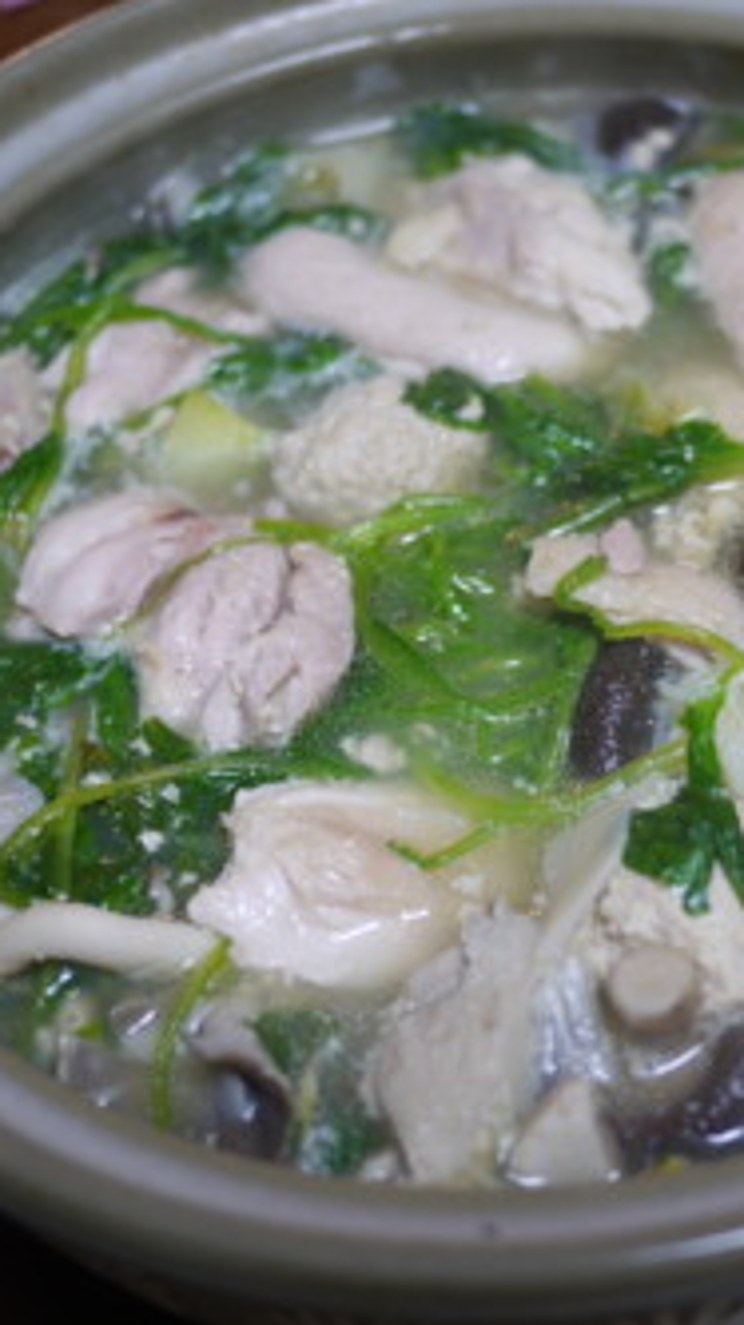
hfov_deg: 20.2
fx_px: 2072
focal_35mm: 59
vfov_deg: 35.5
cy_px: 664
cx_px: 561
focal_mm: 20
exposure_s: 1/30
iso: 100
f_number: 1.7
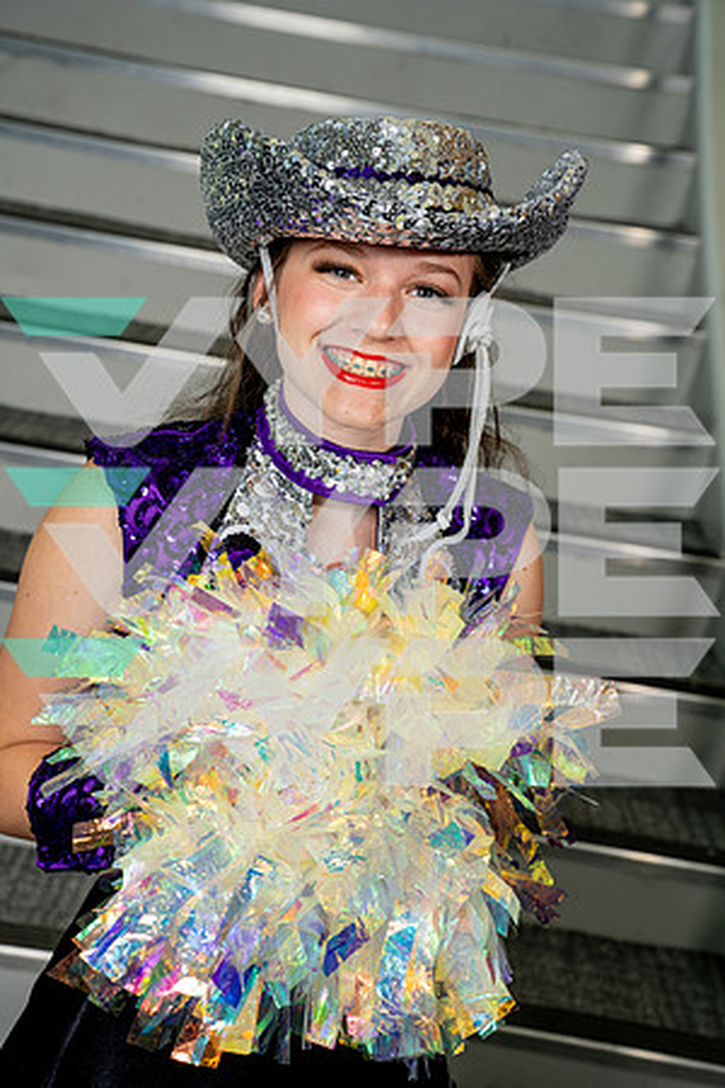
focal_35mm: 53
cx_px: 362
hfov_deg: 25.5
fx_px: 1601
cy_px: 544
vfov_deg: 37.5
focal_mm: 53
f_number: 5.6
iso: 400
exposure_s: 1/250
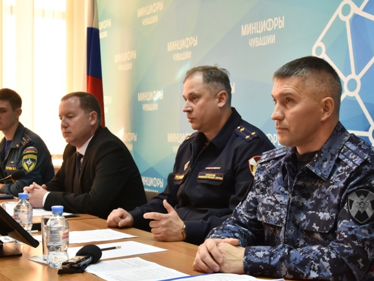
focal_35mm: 56
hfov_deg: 34.3
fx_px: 605
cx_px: 181
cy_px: 160
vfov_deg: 26.1
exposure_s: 1/50
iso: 720
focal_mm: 30
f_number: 6.3
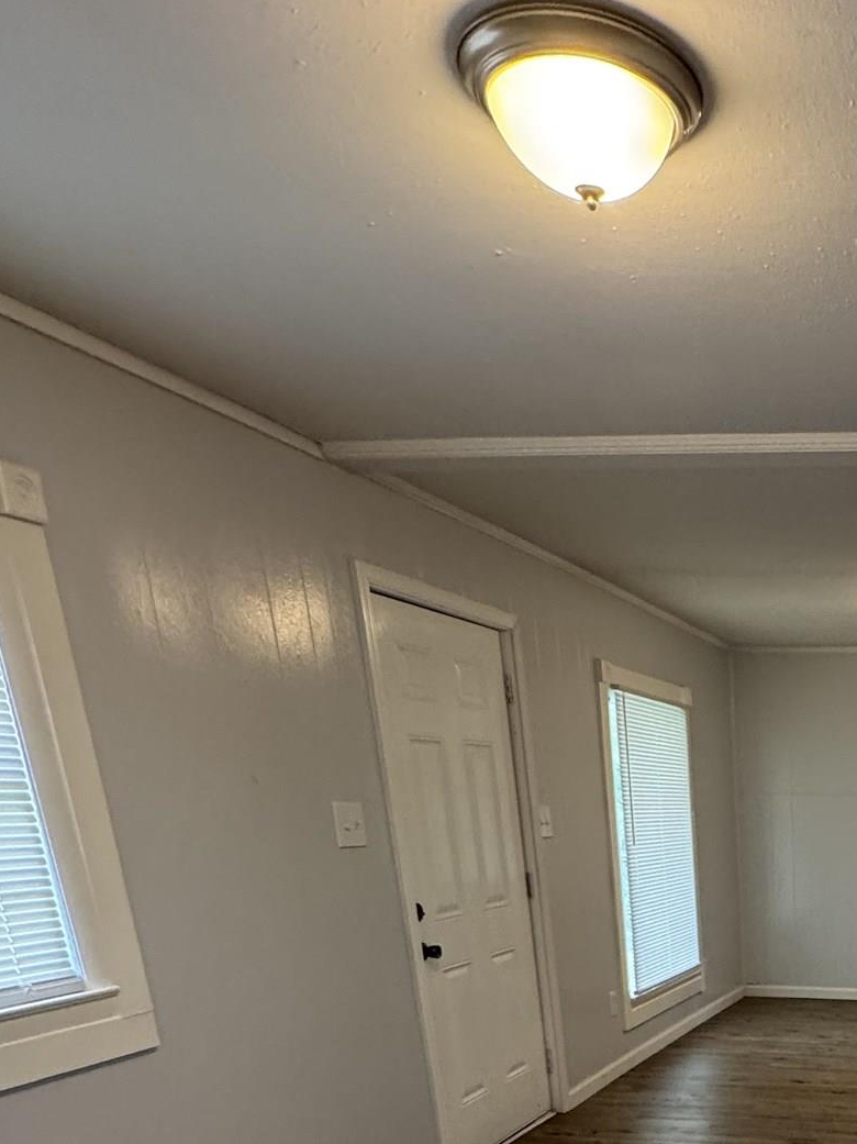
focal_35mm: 31
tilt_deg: -15.4
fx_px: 1024
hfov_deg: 38.6
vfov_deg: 48.9
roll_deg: -0.3
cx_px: 911
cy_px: 1119
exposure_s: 1/120
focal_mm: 2.22
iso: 320
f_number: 2.2
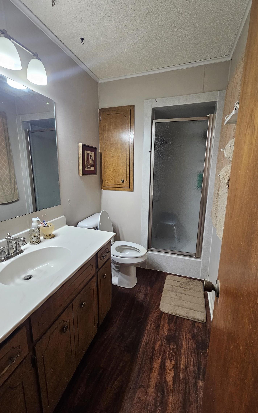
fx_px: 158
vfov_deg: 105.3
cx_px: 127
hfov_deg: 78.6
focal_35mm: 14
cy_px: 204
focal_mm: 2.2
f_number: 2.2
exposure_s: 1/77.4
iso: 200
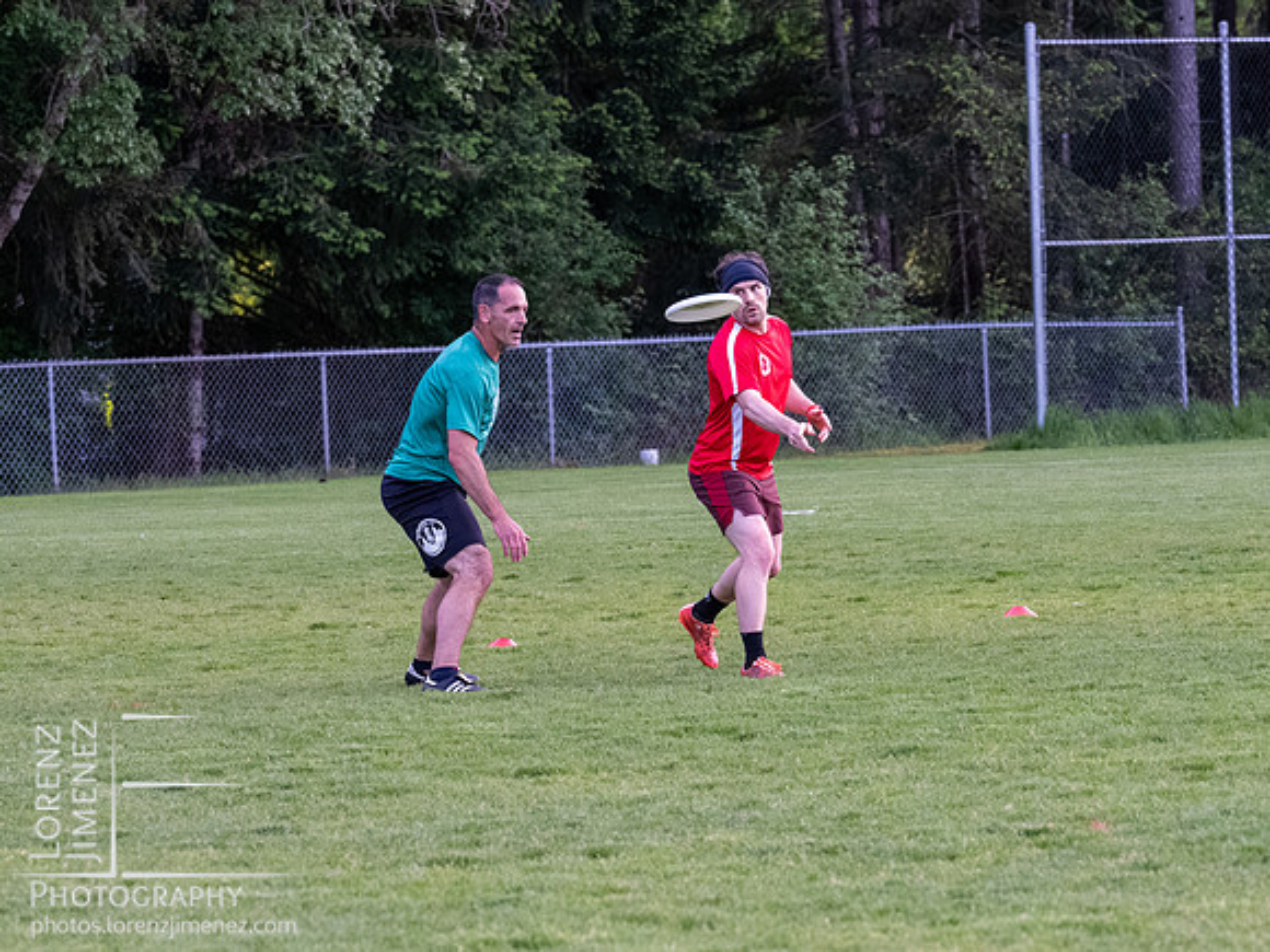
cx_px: 635
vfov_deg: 5.0
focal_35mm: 300
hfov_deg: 6.6
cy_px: 476
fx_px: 11006
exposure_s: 1/1000
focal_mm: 150
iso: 4000
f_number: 5.6
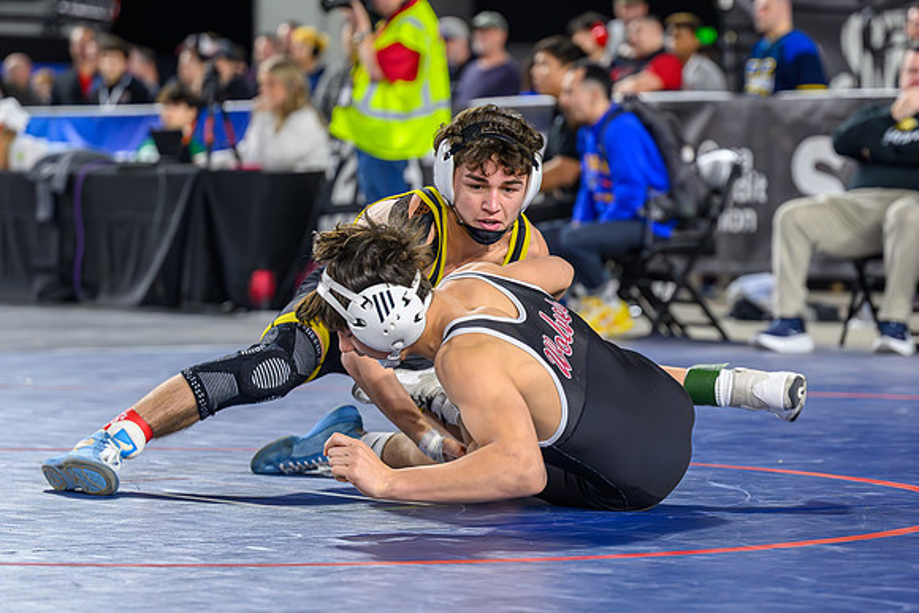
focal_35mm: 160
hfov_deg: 12.8
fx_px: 4083
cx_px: 637
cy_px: 323
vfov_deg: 8.6
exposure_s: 1/800
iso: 2000
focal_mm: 88
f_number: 2.8
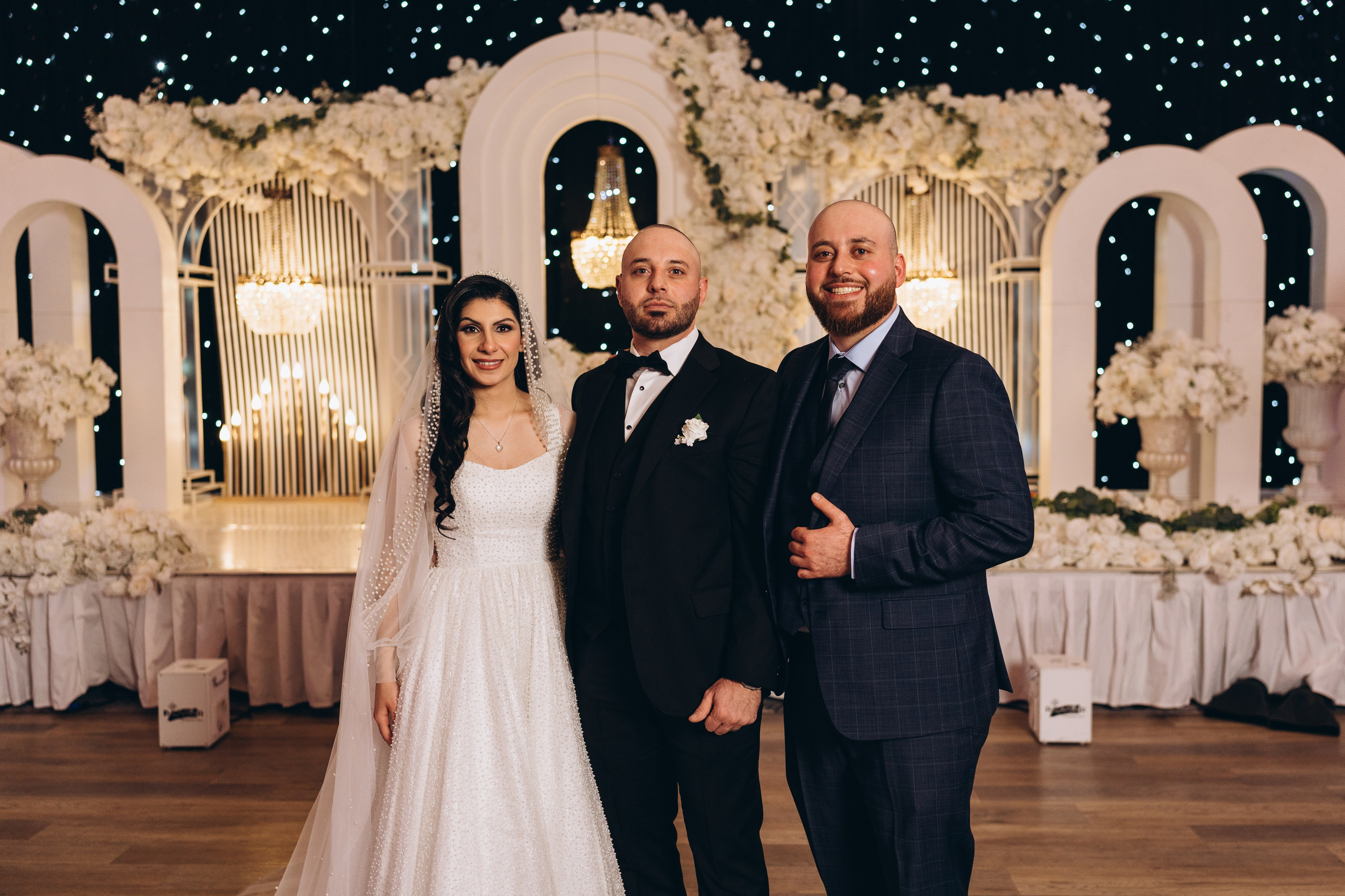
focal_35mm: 36
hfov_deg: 53.2
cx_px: 691
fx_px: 1344
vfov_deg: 36.9
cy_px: 460
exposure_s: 1/250
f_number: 2
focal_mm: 35
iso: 640
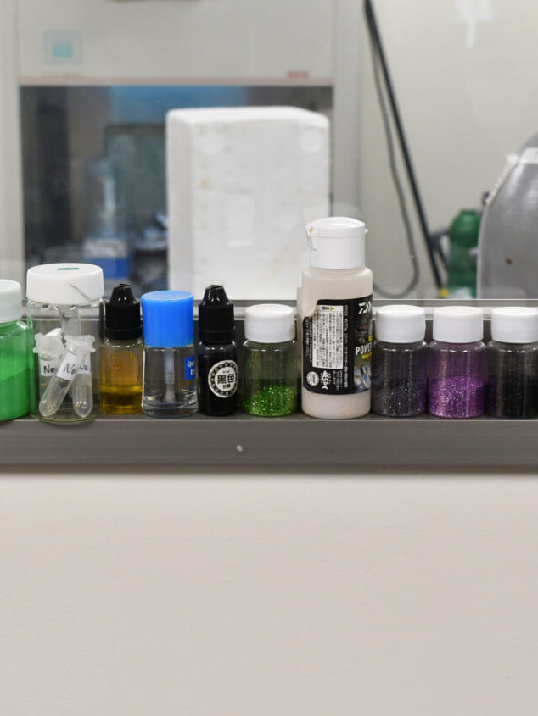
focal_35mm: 83
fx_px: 1720
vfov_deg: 23.6
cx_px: 276
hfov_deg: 17.8
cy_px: 355
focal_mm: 38
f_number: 8
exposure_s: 1/60
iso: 1250
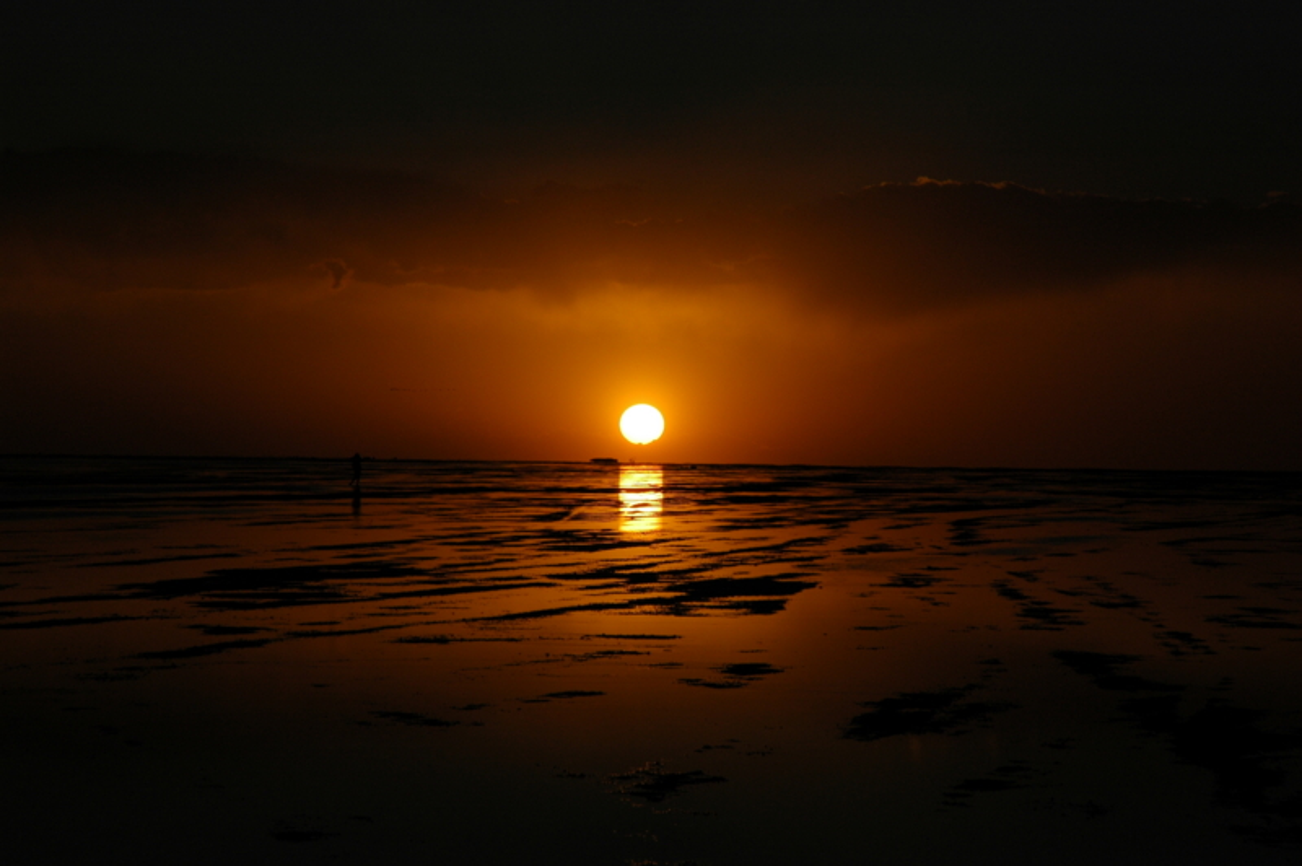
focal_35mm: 128
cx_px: 651
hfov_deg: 16.1
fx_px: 4607
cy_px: 433
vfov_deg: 10.7
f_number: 14
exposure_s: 1/3200
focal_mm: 85
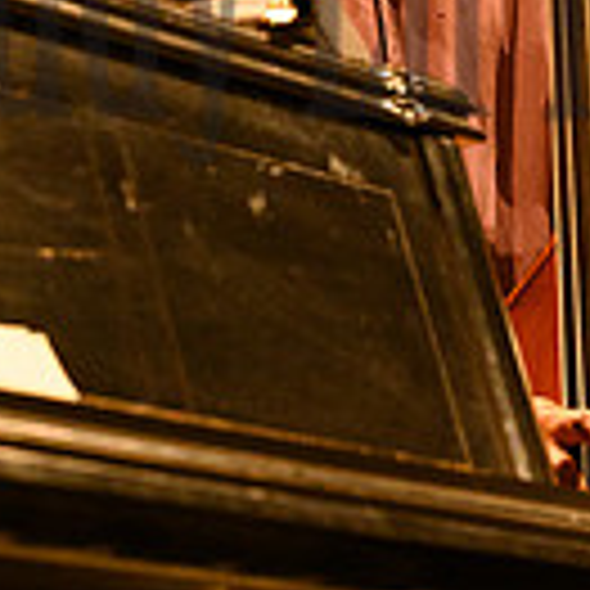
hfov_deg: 8.6
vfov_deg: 8.5
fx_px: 3934
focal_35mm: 204
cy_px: -5
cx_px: 457
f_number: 5.6
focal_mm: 70
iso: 12800
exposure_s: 1/250
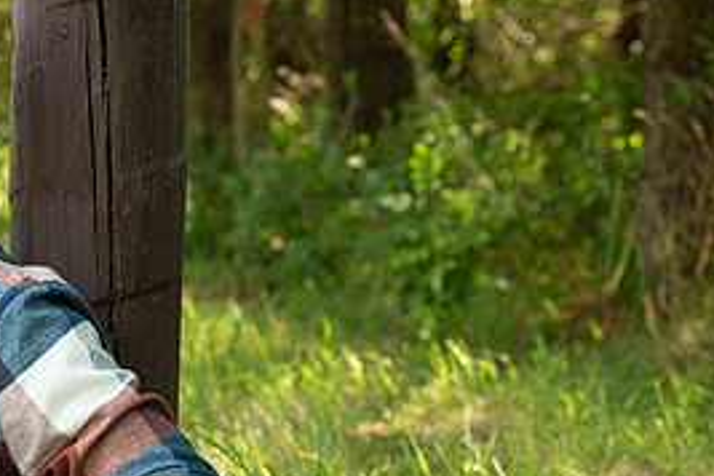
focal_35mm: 152
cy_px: 365
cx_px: 8
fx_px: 3014
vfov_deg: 9.0
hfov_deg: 13.3
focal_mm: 70
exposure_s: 1/200
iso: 400
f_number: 5
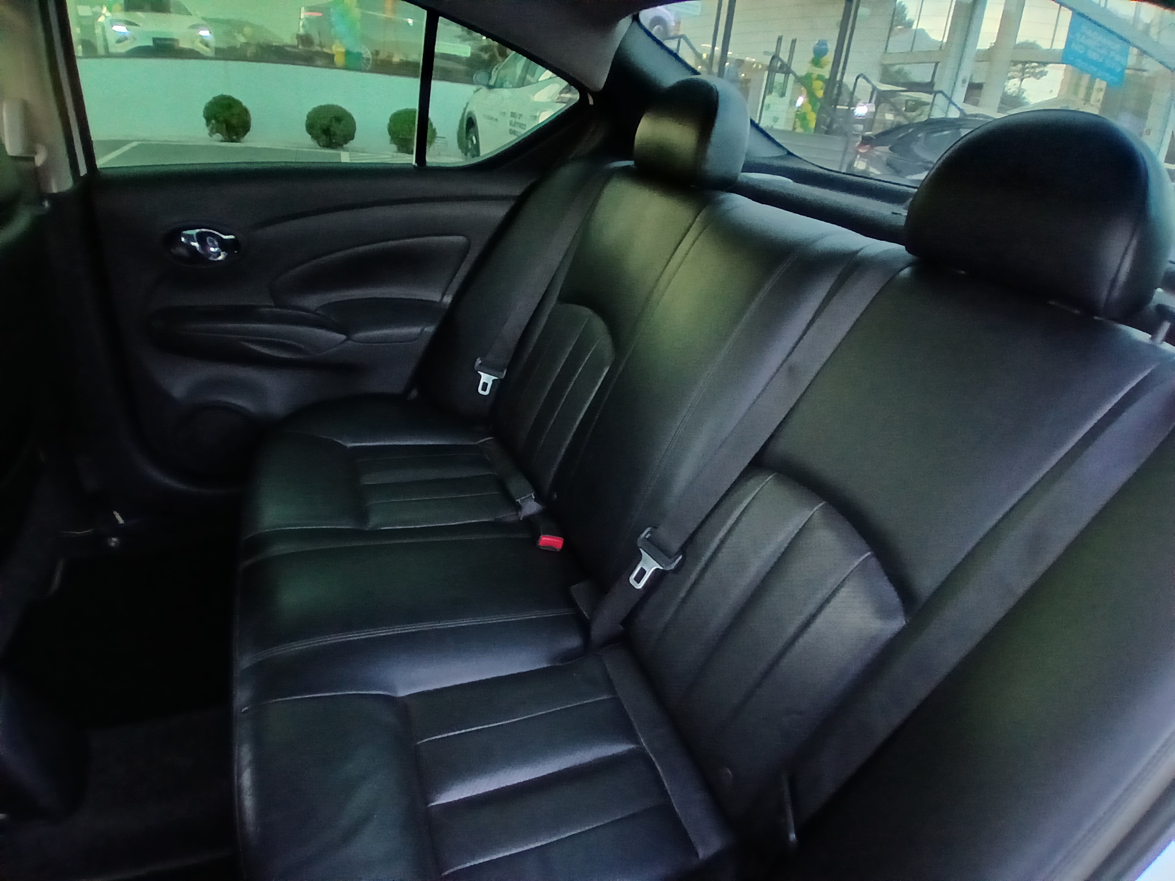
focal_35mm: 17
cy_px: 440
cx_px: 588
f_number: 2.2
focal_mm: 1.4
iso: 500
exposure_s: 1/30
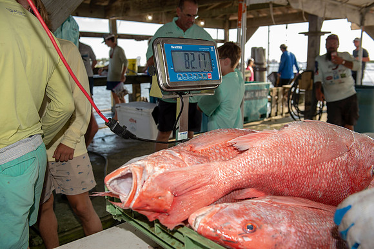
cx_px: 187
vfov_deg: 37.8
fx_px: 363
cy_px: 124
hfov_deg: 54.5
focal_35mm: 35
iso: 64
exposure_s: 1/125
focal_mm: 35
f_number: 5
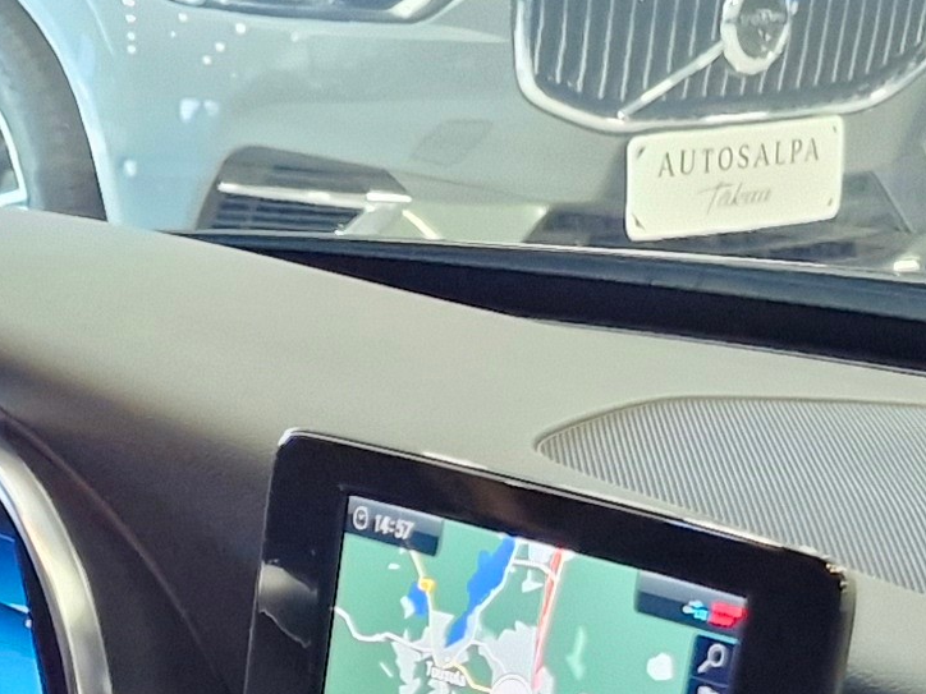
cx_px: -111
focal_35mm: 127
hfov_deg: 15.1
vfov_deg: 9.7
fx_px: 3397
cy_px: 1907
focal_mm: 5.54
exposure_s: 1/100
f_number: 1.8
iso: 1000
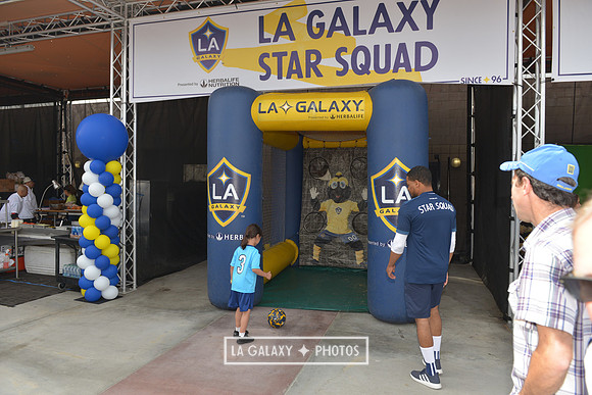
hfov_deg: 69.4
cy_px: 198
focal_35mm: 26
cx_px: 296
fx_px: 428
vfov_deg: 49.6
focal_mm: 26
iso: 200
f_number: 5
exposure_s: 1/500
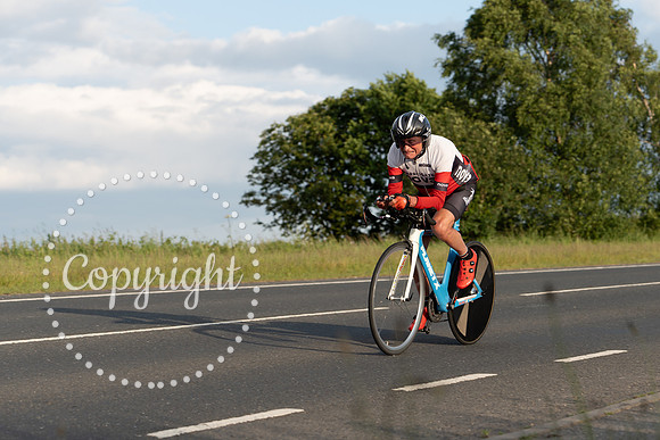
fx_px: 1656
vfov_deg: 15.1
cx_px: 403
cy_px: 219
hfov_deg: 22.5
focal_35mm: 90
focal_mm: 74
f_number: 4
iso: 125
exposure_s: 1/640
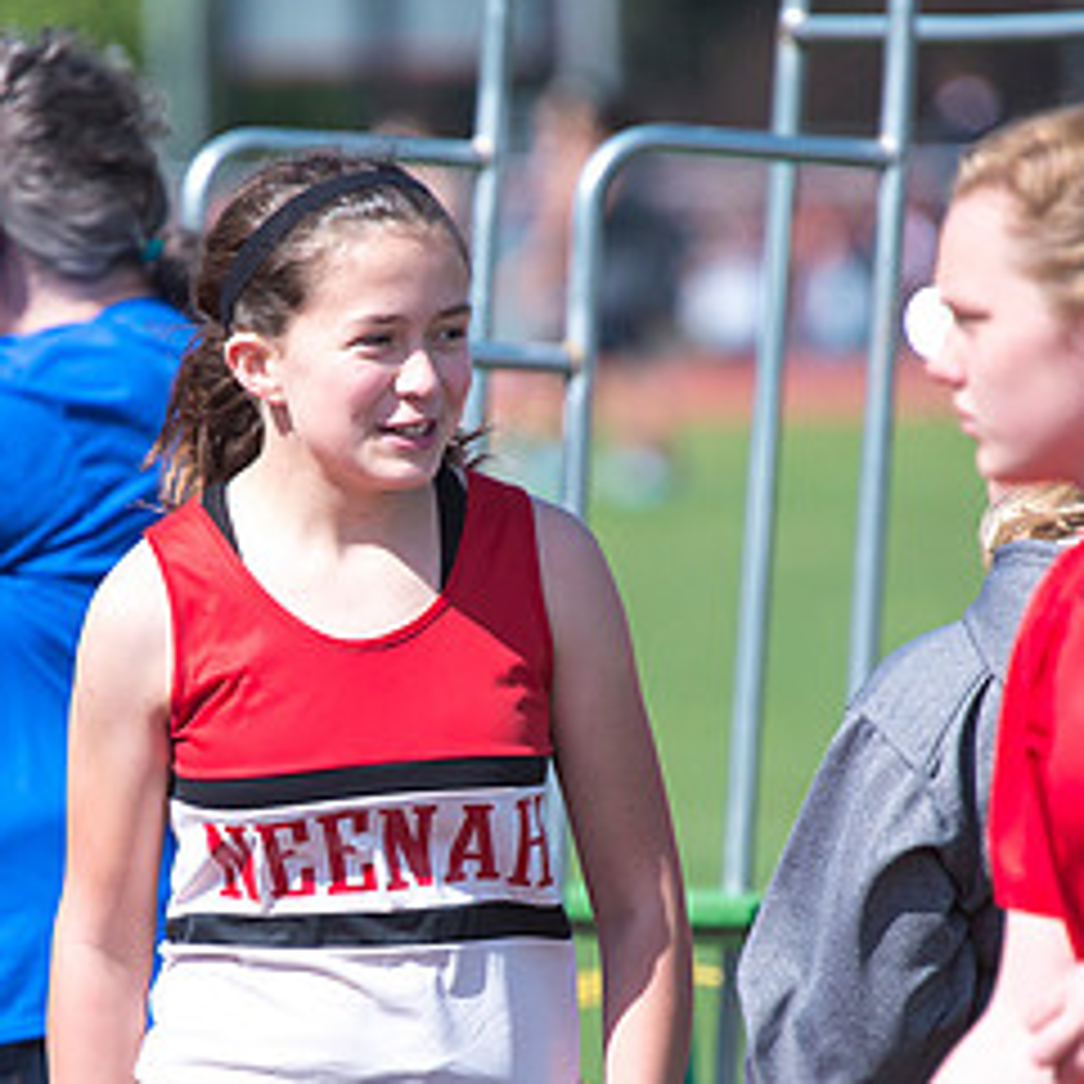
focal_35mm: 818
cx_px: 319
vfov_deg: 2.1
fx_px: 28981
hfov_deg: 2.1
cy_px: 843
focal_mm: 400
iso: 1000
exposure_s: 1/4000
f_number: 6.3
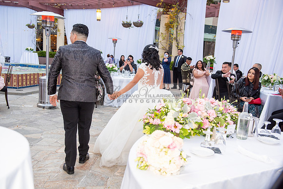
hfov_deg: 53.1
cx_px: 142
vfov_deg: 36.9
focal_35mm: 36
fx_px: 283
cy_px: 94
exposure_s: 1/160
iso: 800
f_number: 4
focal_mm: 36
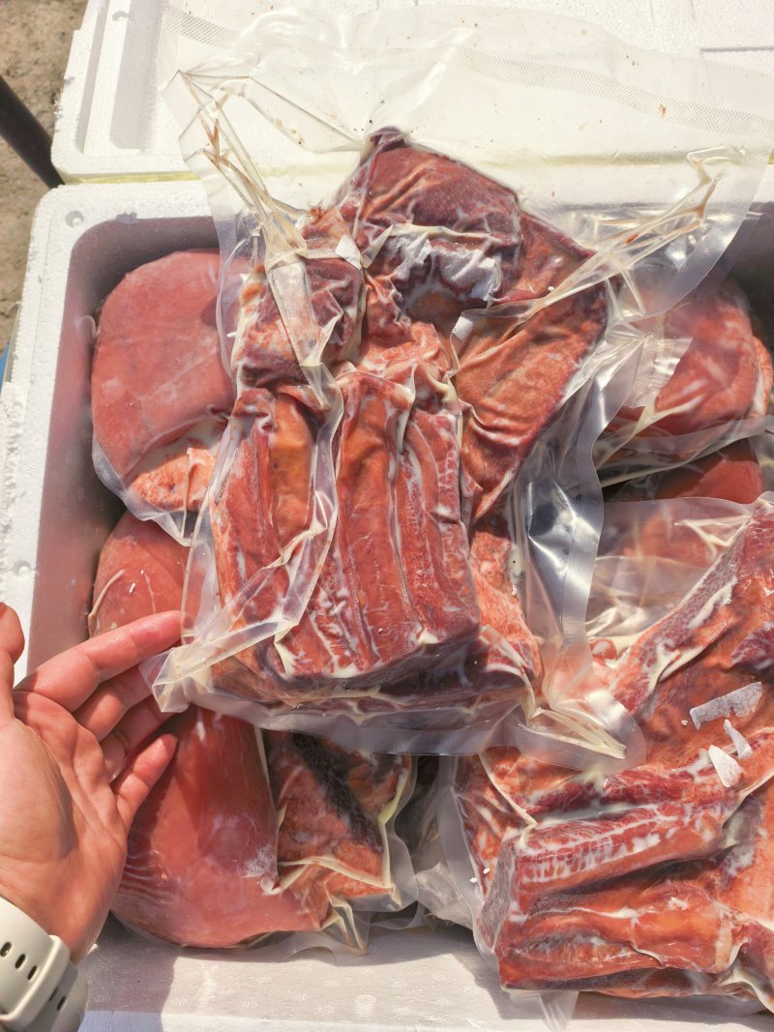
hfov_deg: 56.8
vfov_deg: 71.6
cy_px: 516
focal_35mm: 24
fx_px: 716
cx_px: 387
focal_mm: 8.5
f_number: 4
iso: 50
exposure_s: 1/2674
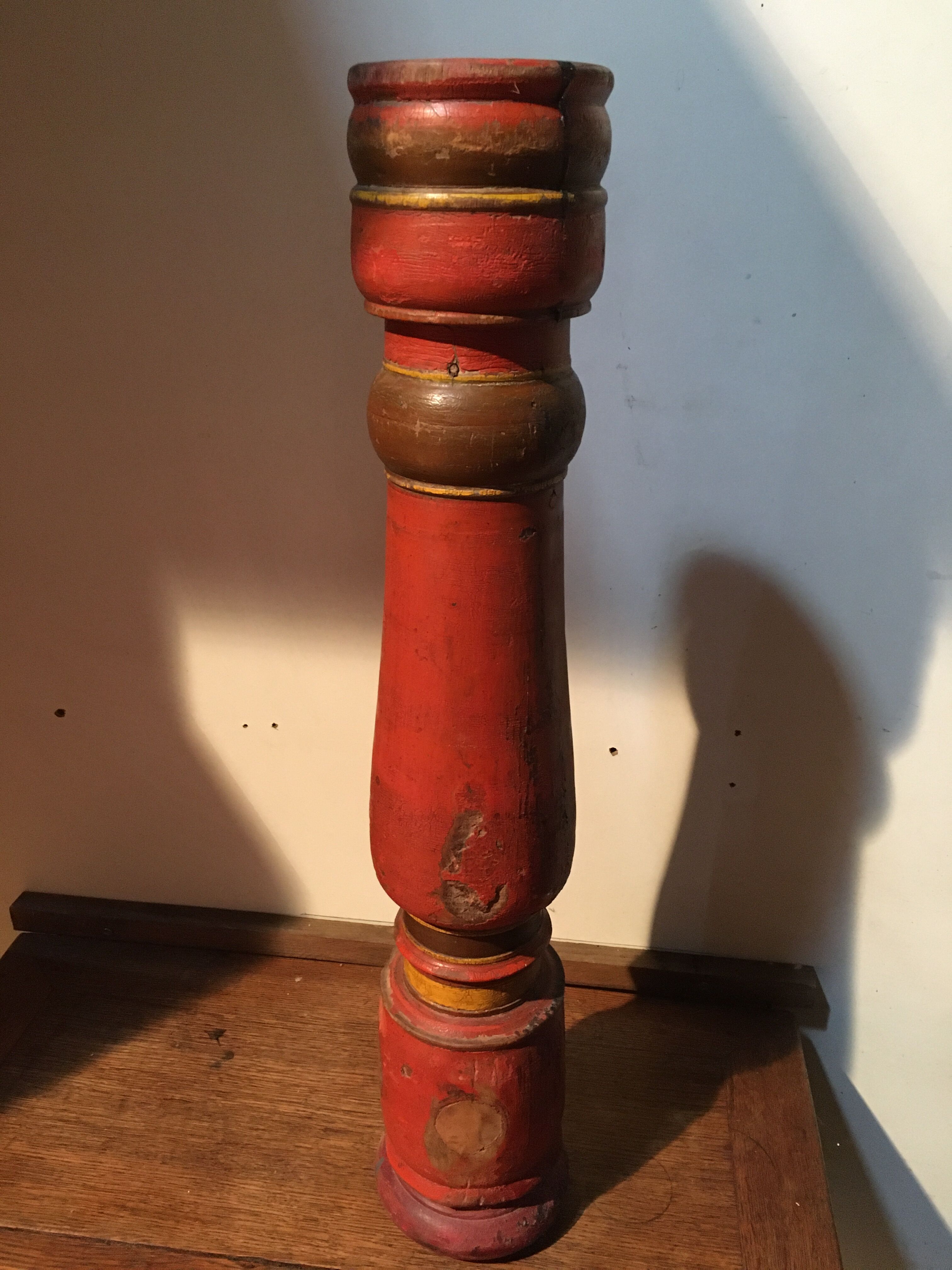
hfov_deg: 48.2
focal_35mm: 29
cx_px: 476
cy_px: 635
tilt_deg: -23.6
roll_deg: +0.0
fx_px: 1063
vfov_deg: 61.7
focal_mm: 4.15
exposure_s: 1/17
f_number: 2.2
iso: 250
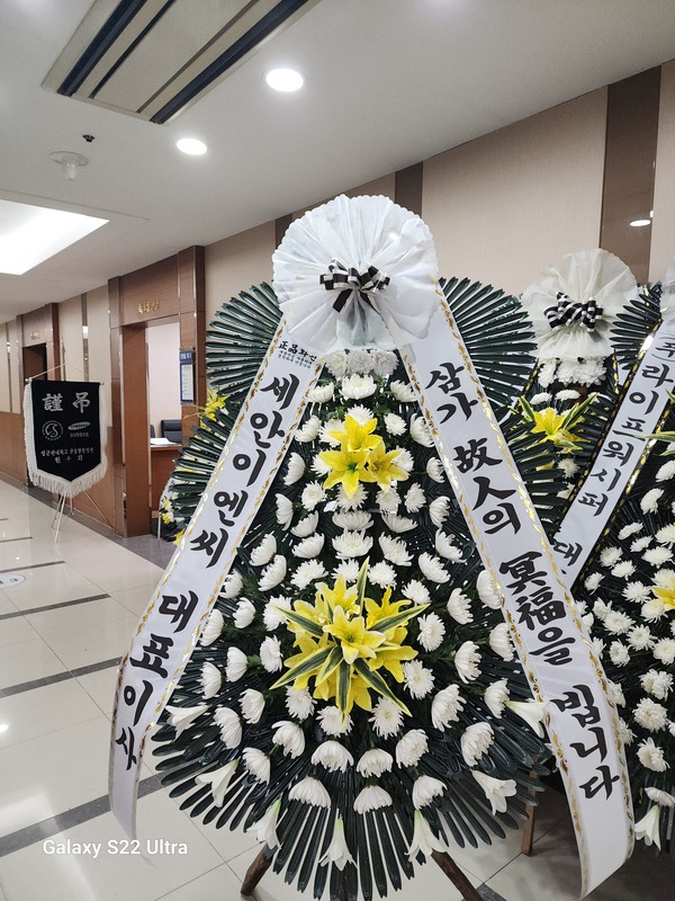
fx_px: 598
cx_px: 338
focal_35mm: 23
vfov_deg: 73.9
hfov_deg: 58.9
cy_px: 450
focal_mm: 6.4
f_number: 1.8
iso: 320
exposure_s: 1/120
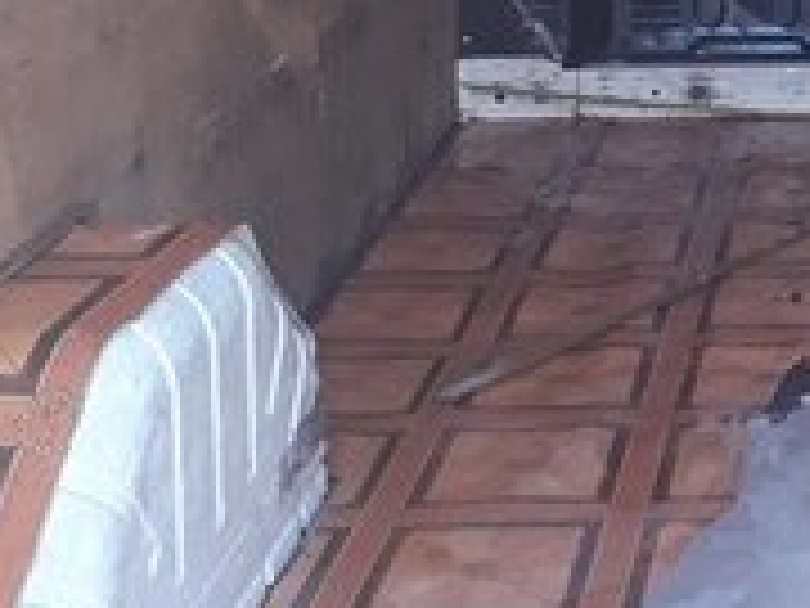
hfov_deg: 18.6
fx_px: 2317
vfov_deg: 14.2
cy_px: -236
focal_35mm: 99
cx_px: 1012
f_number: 1.9
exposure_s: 1/100
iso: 64
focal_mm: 3.6
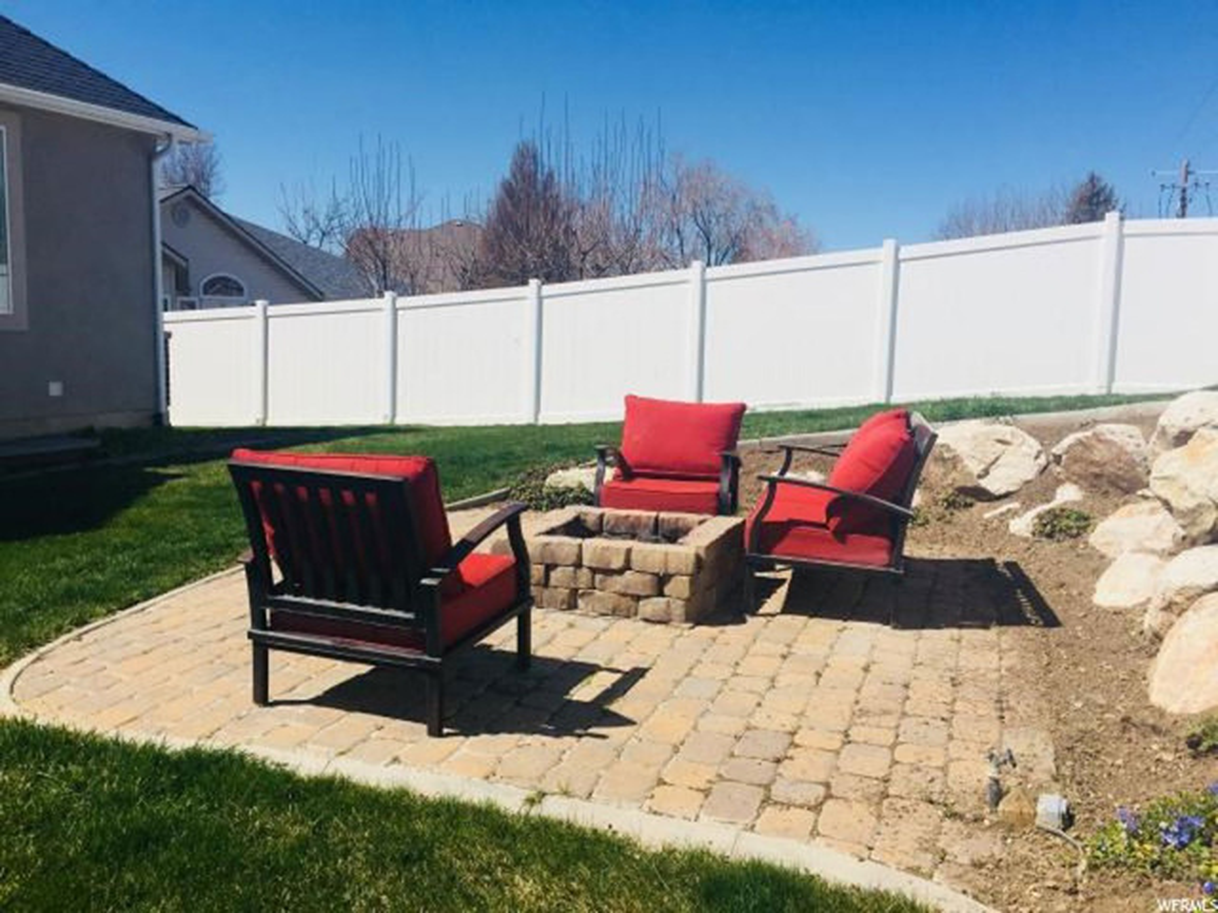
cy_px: 456
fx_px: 1020
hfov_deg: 61.7
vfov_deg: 48.2
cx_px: 609
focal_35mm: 29
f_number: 2.2
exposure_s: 1/3968
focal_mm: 4.15
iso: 32
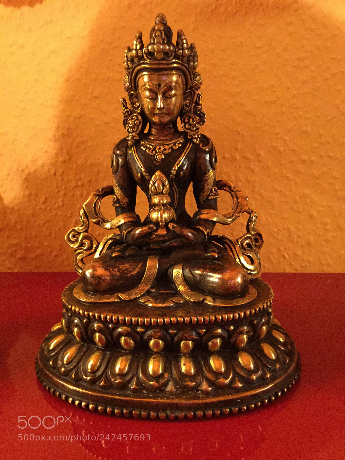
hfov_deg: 45.4
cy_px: 230
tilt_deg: -15.2
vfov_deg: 58.4
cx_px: 172
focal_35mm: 31
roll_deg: +1.9
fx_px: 412
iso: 400
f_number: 2.4
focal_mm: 3.3
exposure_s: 1/15
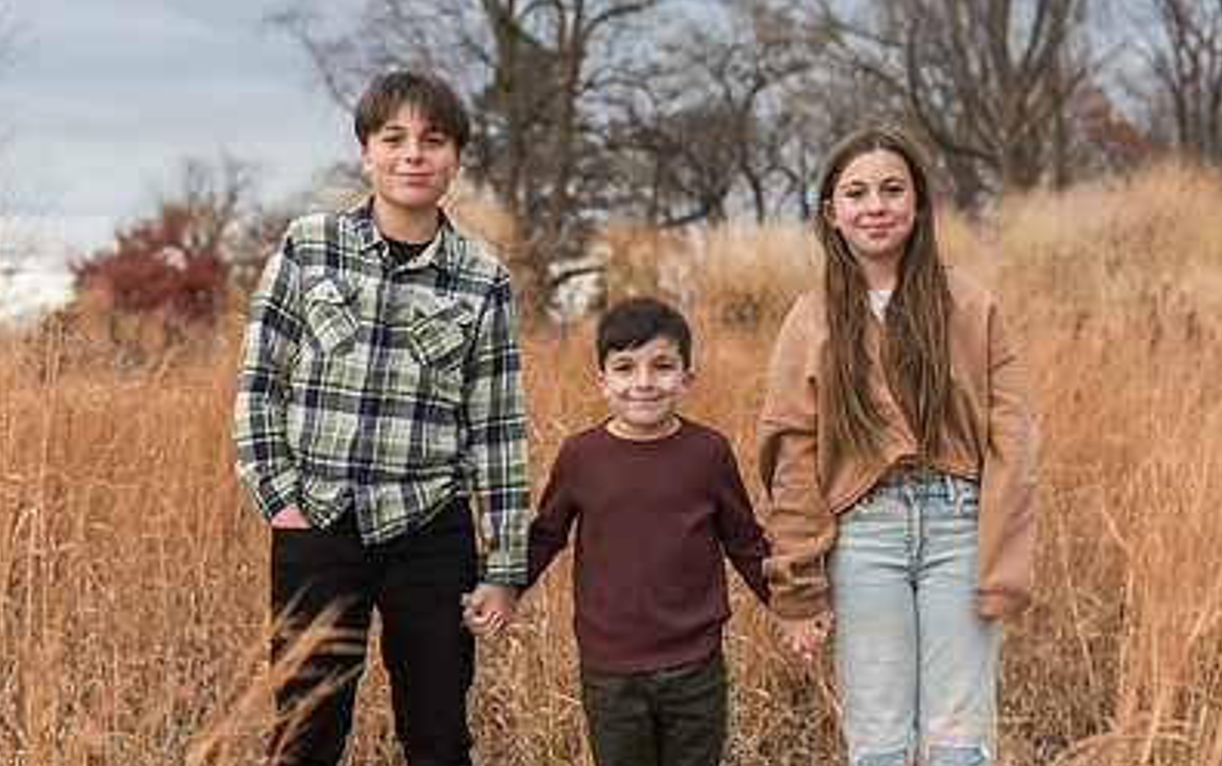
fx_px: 2199
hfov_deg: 31.1
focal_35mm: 66
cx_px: 620
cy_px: 416
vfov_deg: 19.7
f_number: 3.2
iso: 800
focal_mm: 42
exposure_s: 1/500
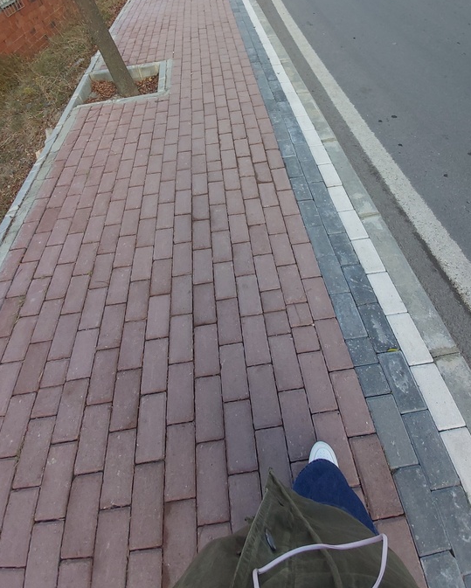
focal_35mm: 16
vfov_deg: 89.7
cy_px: 195
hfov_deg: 80.4
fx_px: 279
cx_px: 244
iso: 40
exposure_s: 1/372
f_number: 2.2
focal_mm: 1.42
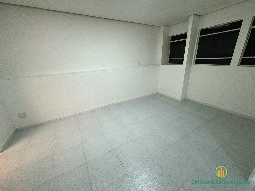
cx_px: 128
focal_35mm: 14
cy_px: 96
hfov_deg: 102.1
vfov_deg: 85.7
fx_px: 103
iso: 125
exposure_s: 1/120
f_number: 2.2
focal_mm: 2.22
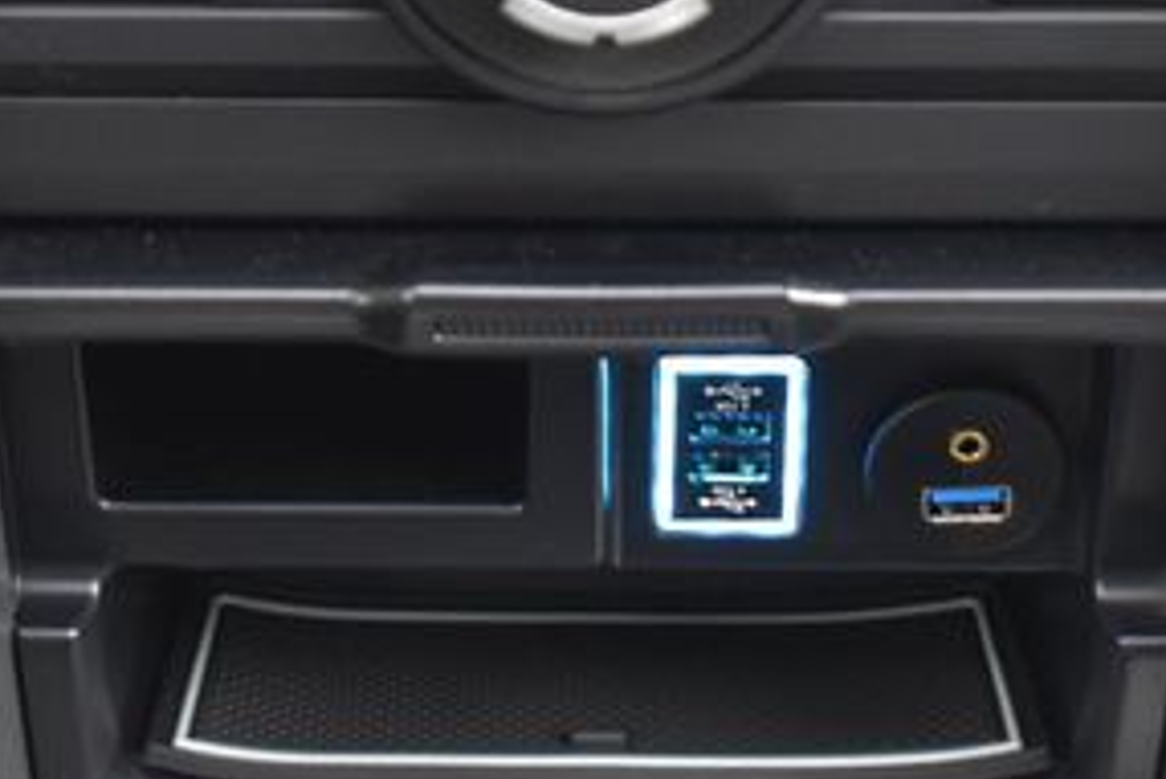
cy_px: 8
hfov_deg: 15.3
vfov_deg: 10.2
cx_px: 587
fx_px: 4342
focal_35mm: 134
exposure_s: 1/8
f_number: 4.8
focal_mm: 40
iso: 1600
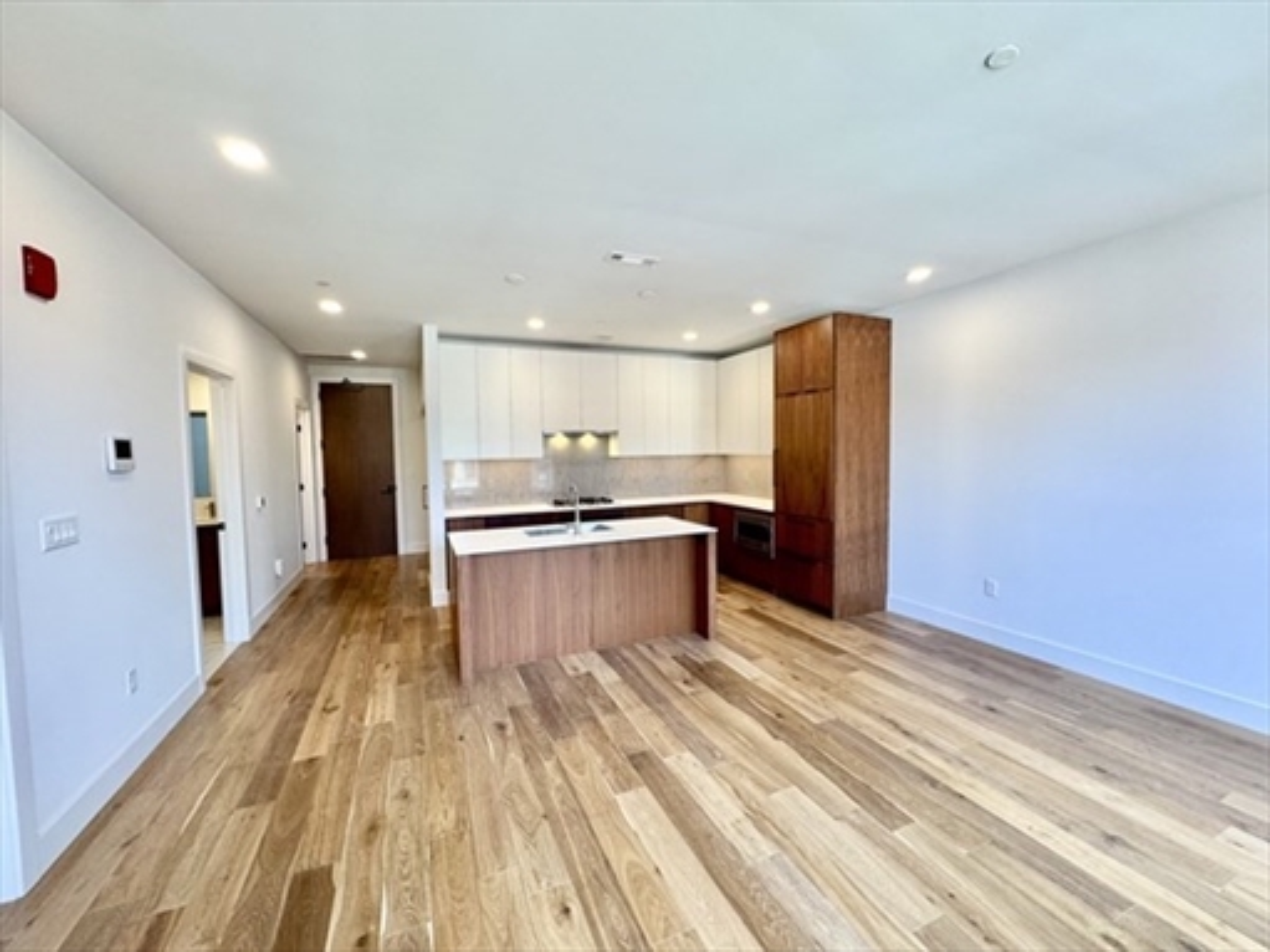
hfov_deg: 102.1
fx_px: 514
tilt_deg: -2.3
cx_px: 635
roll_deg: -0.3
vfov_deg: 85.7
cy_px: 476
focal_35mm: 14
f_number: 2.2
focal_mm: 2.22
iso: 160
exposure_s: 1/120
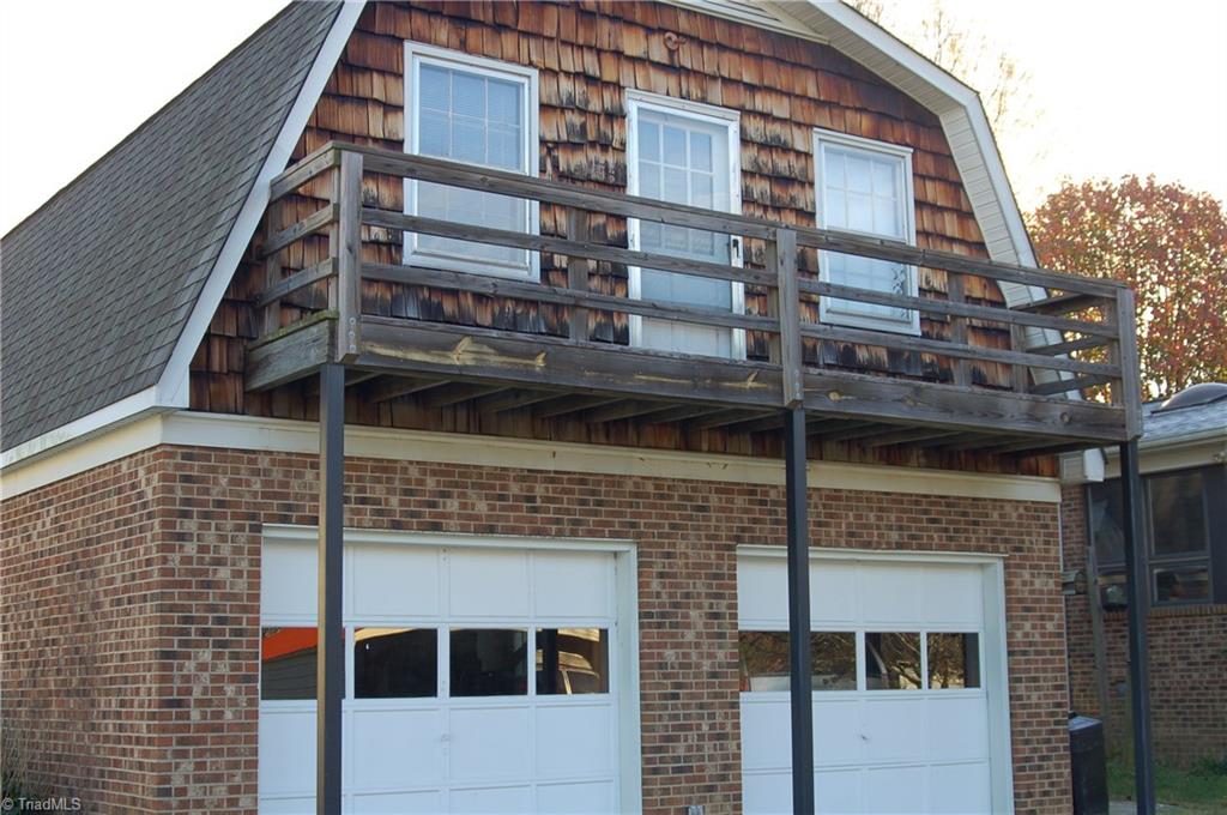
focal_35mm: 51
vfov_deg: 26.4
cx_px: 614
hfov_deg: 38.9
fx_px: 1736
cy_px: 408
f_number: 5.6
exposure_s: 1/125
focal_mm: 34
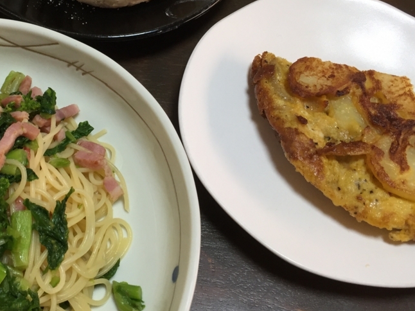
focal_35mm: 46
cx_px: 142
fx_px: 551
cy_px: 116
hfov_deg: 40.8
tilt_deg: -57.8
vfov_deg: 31.4
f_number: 2.2
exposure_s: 1/30
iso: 40
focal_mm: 4.15
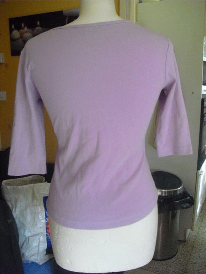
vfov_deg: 51.4
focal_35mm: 36
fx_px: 286
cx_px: 103
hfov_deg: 39.7
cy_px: 137
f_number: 3.1
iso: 800
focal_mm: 6.3
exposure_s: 1/60
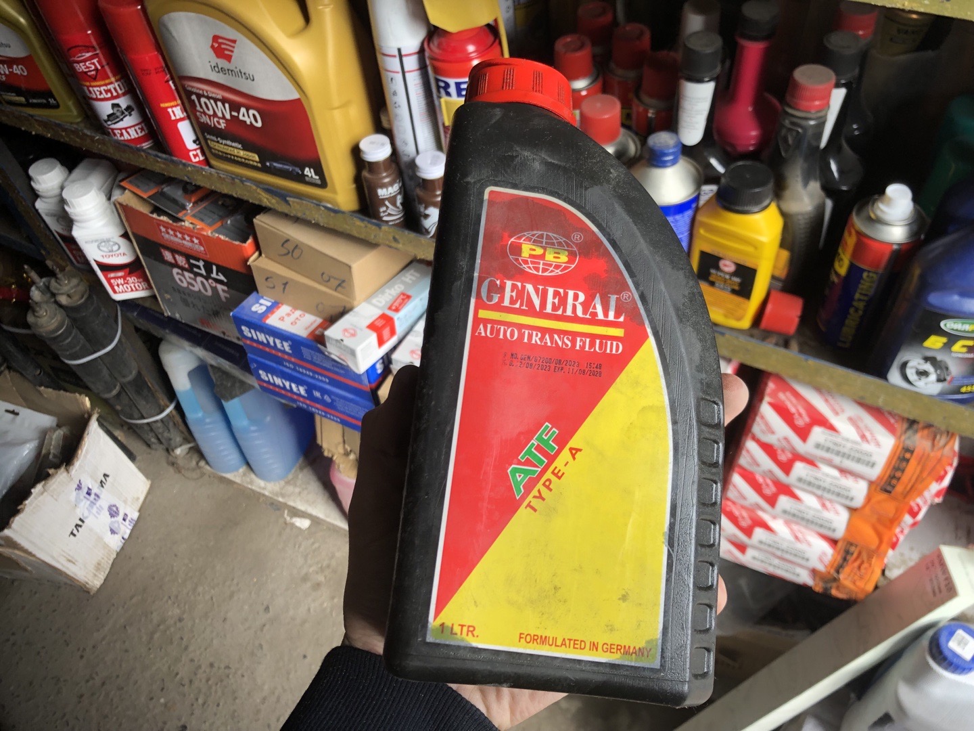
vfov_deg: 49.7
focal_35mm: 28
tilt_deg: -51.1
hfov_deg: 63.4
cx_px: 487
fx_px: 788
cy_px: 366
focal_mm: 4
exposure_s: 1/120
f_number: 1.8
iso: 40
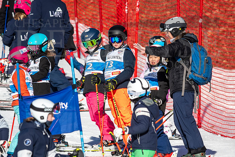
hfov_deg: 1.9
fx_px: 7072
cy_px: 76
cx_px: 120
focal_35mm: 1083
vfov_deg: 1.3
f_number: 8
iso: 320
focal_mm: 550
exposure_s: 1/2000
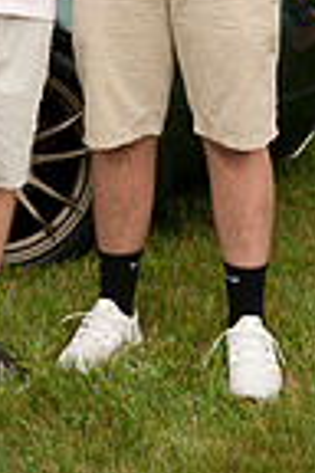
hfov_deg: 9.1
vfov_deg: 13.2
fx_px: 1969
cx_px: 48
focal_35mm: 150
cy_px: -154
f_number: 5.6
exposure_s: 1/640
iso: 500
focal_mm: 48
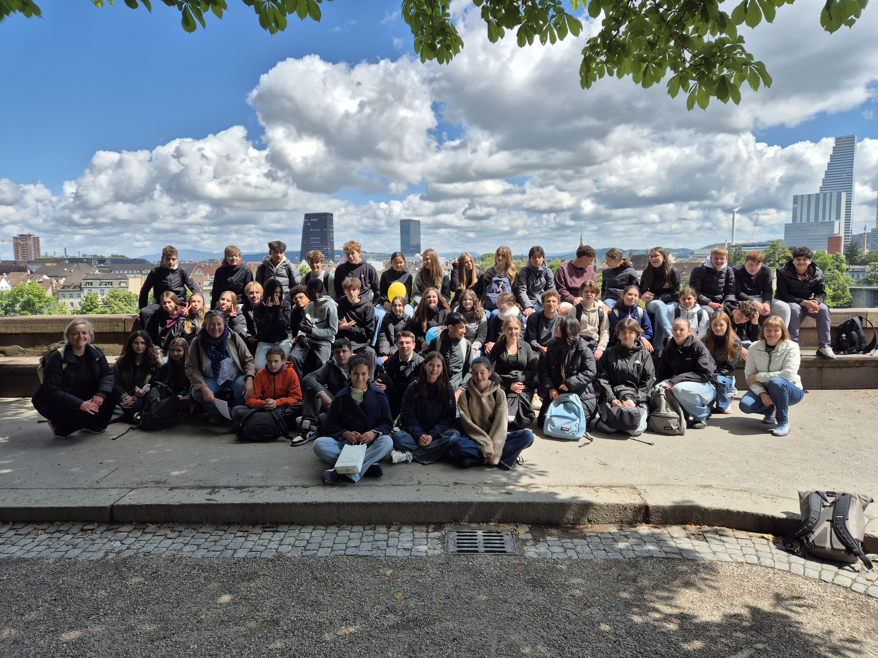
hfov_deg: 73.9
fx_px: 583
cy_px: 329
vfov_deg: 58.9
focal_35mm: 23
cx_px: 439
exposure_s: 1/1688
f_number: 1.8
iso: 25
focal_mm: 5.4
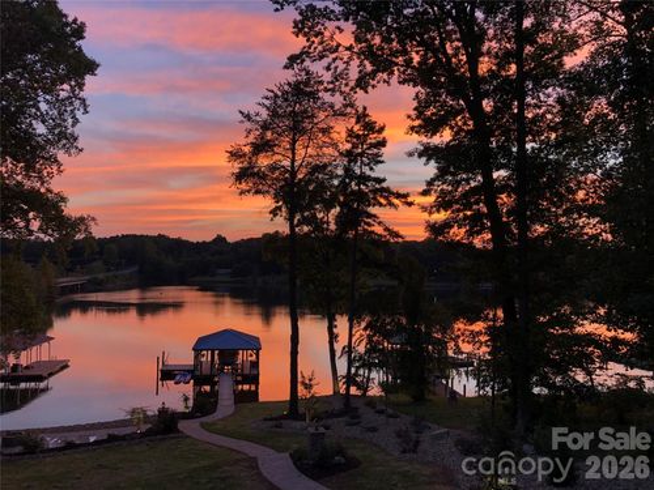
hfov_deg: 63.4
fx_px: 529
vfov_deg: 49.7
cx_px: 327
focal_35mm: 28
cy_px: 245
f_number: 1.8
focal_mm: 3.99
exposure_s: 1/60
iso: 100
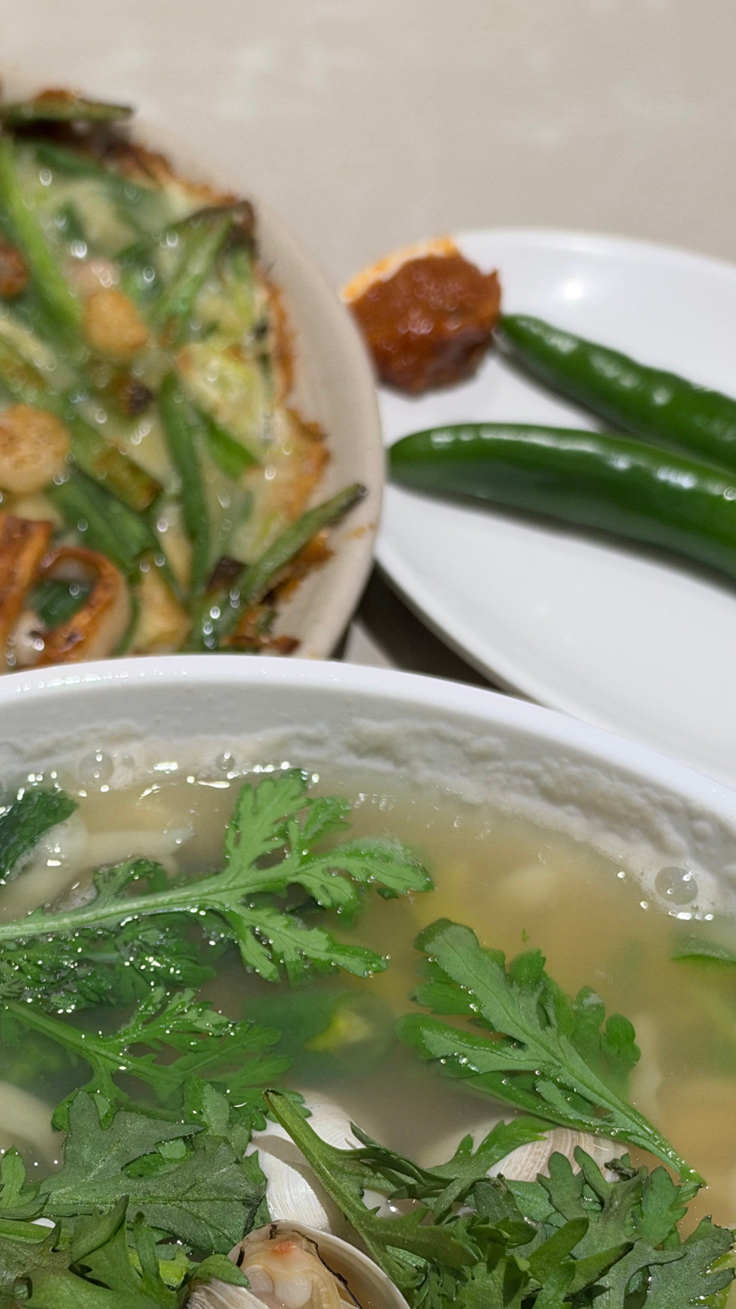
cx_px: 160
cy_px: 1079
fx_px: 2013
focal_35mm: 58
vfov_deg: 34.7
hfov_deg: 20.5
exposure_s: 1/120
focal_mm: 6.93
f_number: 1.8
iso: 125
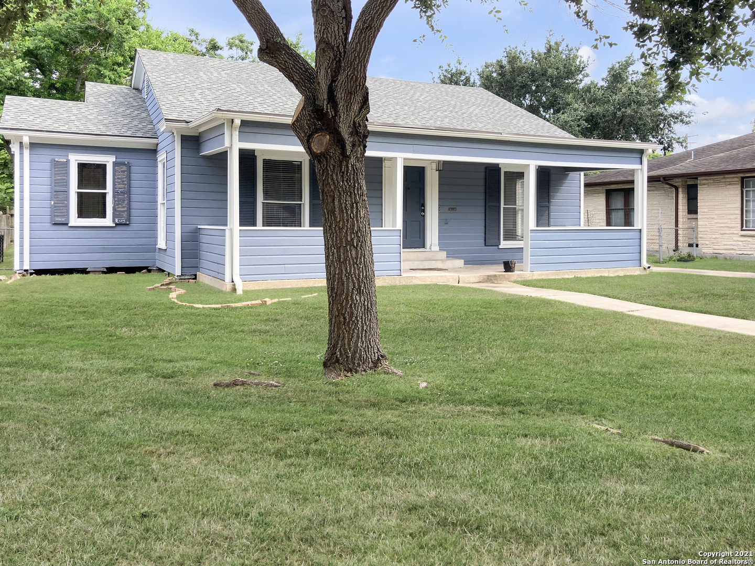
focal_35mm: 28
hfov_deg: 63.4
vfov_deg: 49.7
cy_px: 283
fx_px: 611
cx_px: 378
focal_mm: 3.99
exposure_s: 1/363
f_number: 1.8
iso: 20
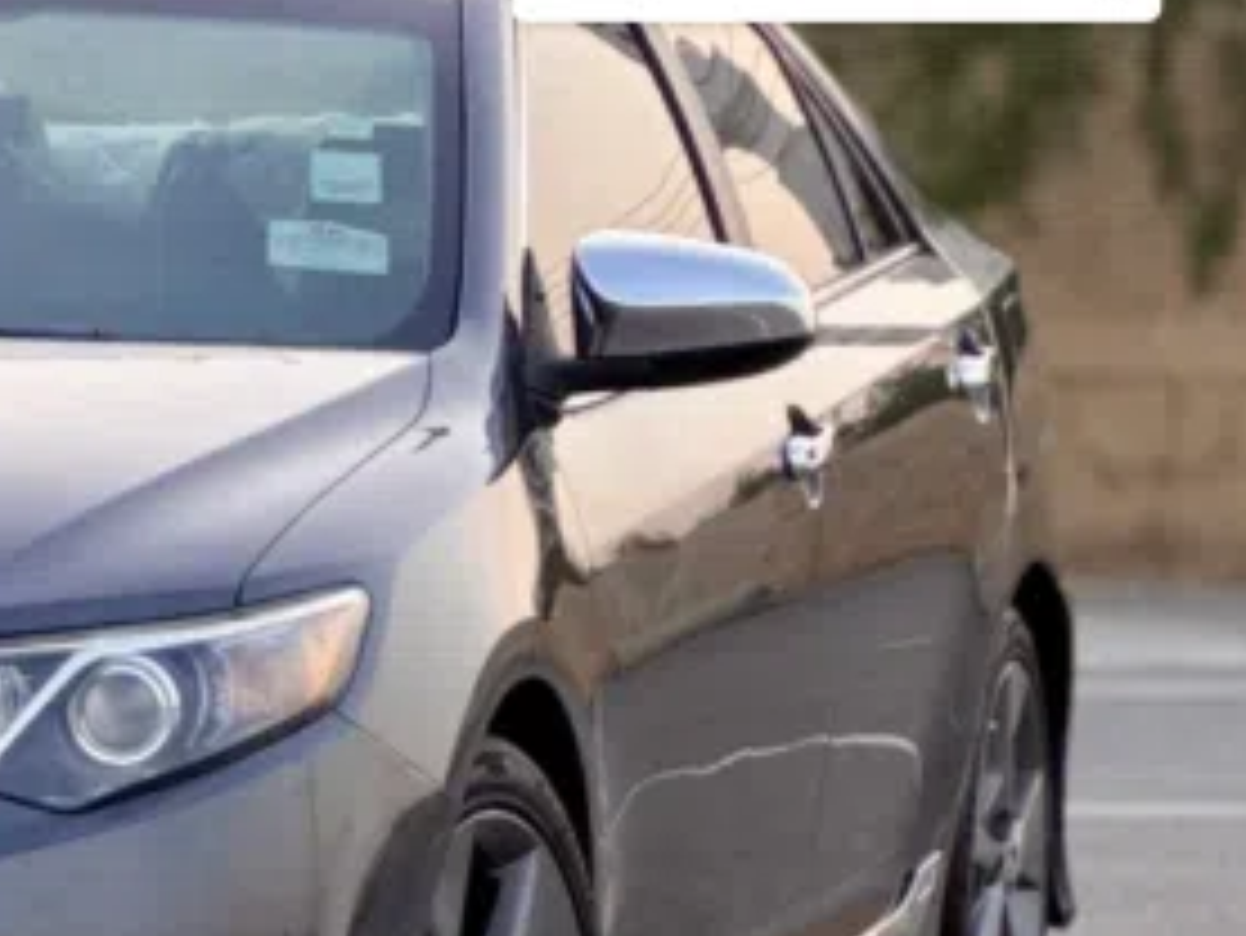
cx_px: -166
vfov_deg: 8.3
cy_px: 670
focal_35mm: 178
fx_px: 6410
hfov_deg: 10.9
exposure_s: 1/99
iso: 64
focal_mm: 9
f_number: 2.8
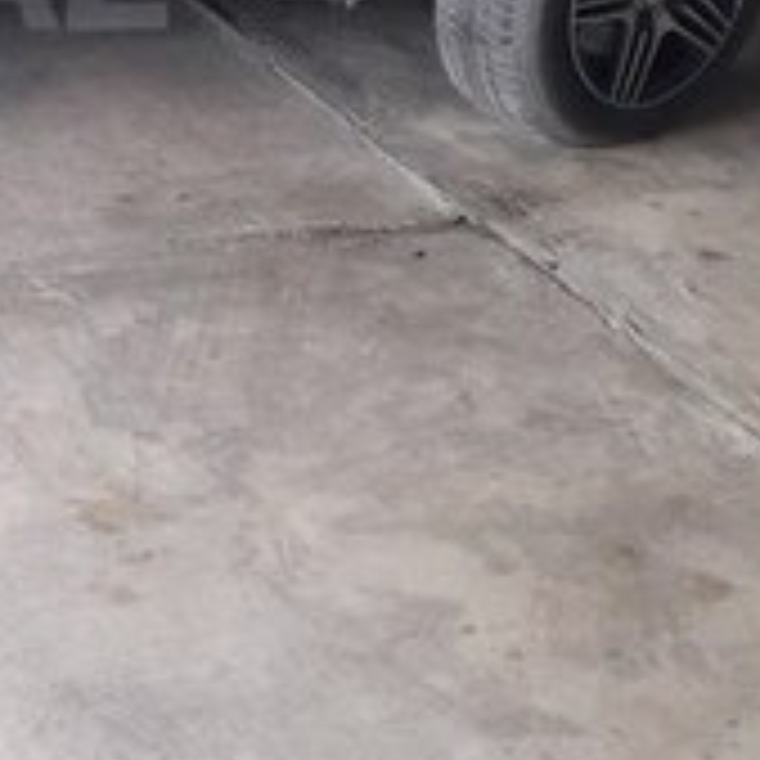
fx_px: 2310
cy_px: -38
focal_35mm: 93
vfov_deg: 18.1
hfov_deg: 17.3
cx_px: -292
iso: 80
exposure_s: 1/50
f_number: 1.9
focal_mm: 3.6
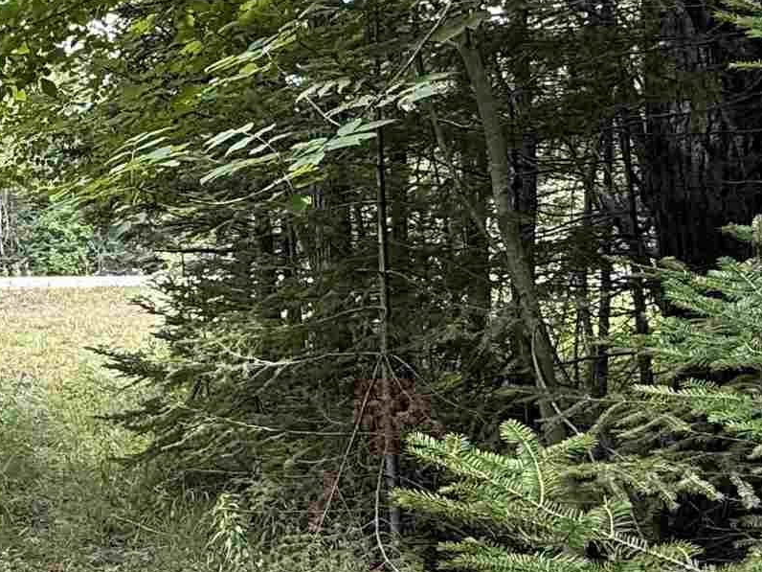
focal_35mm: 54
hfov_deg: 32.2
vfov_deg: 27.0
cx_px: -29
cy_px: 240
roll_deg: -0.2
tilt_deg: +1.9
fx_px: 1189
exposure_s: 1/99
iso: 80
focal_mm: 2.22
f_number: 2.2
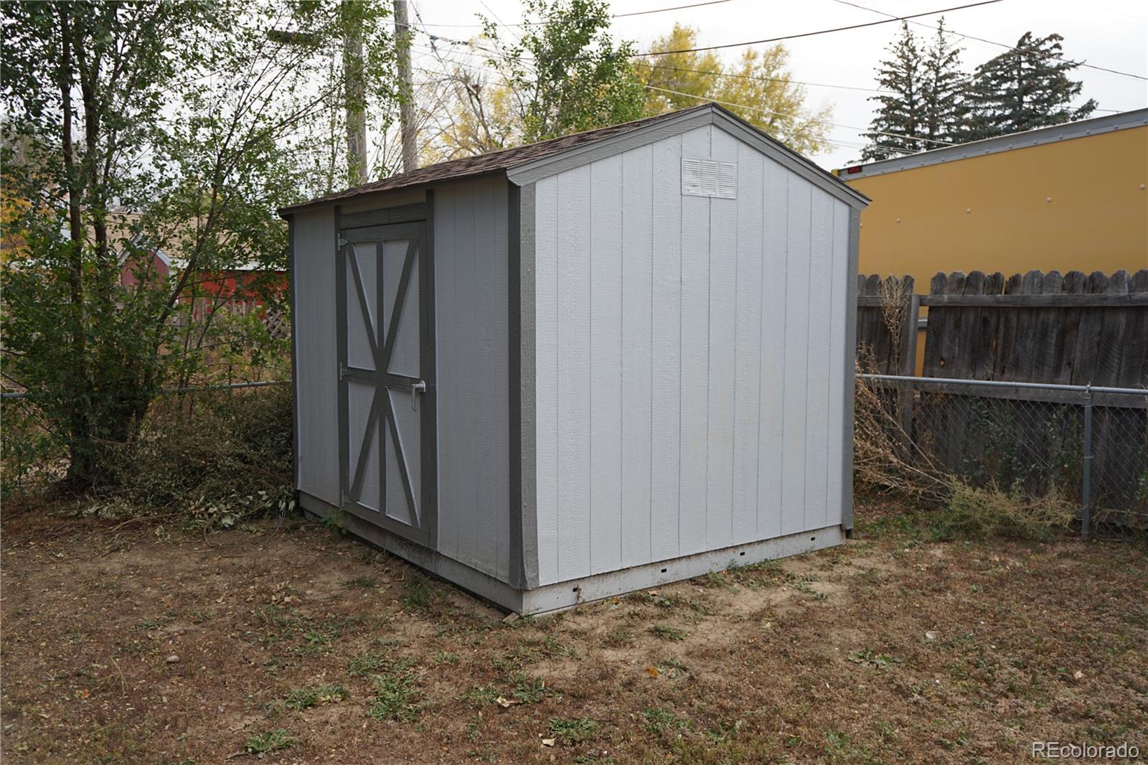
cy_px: 382
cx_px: 574
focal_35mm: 30
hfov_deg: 61.9
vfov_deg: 43.6
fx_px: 956
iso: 100
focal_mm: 30
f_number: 4
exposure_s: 1/160
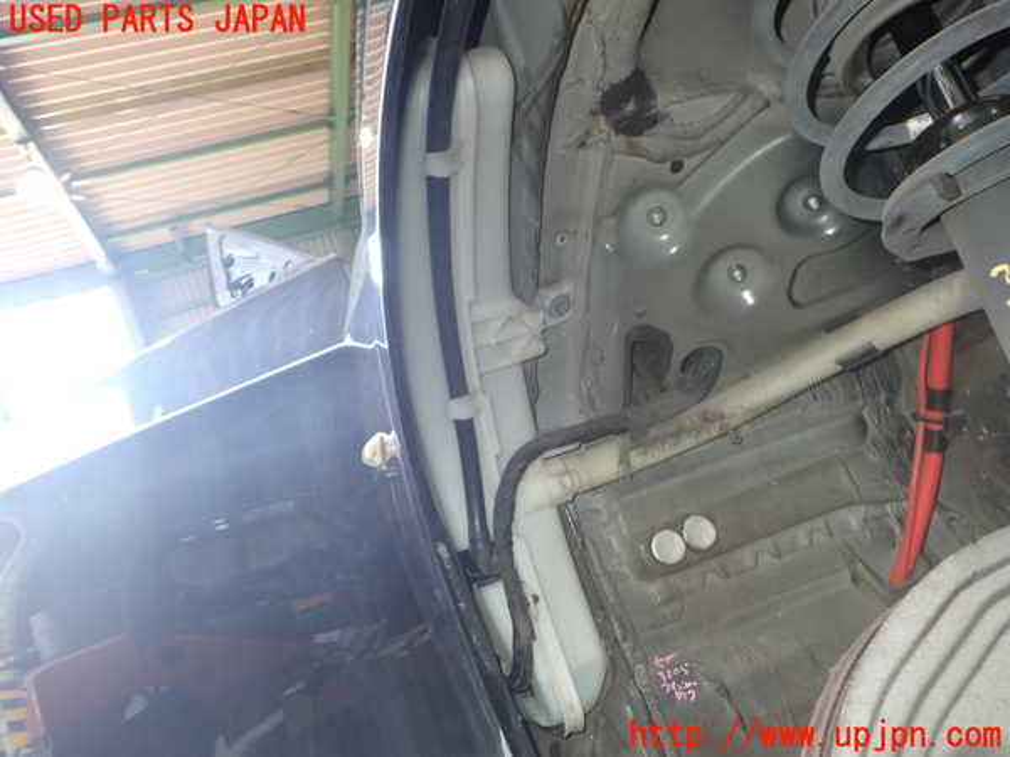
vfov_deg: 46.8
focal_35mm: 30
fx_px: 875
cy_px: 378
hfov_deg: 60.0
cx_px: 505
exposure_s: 1/30
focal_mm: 5.4
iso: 200
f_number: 2.3
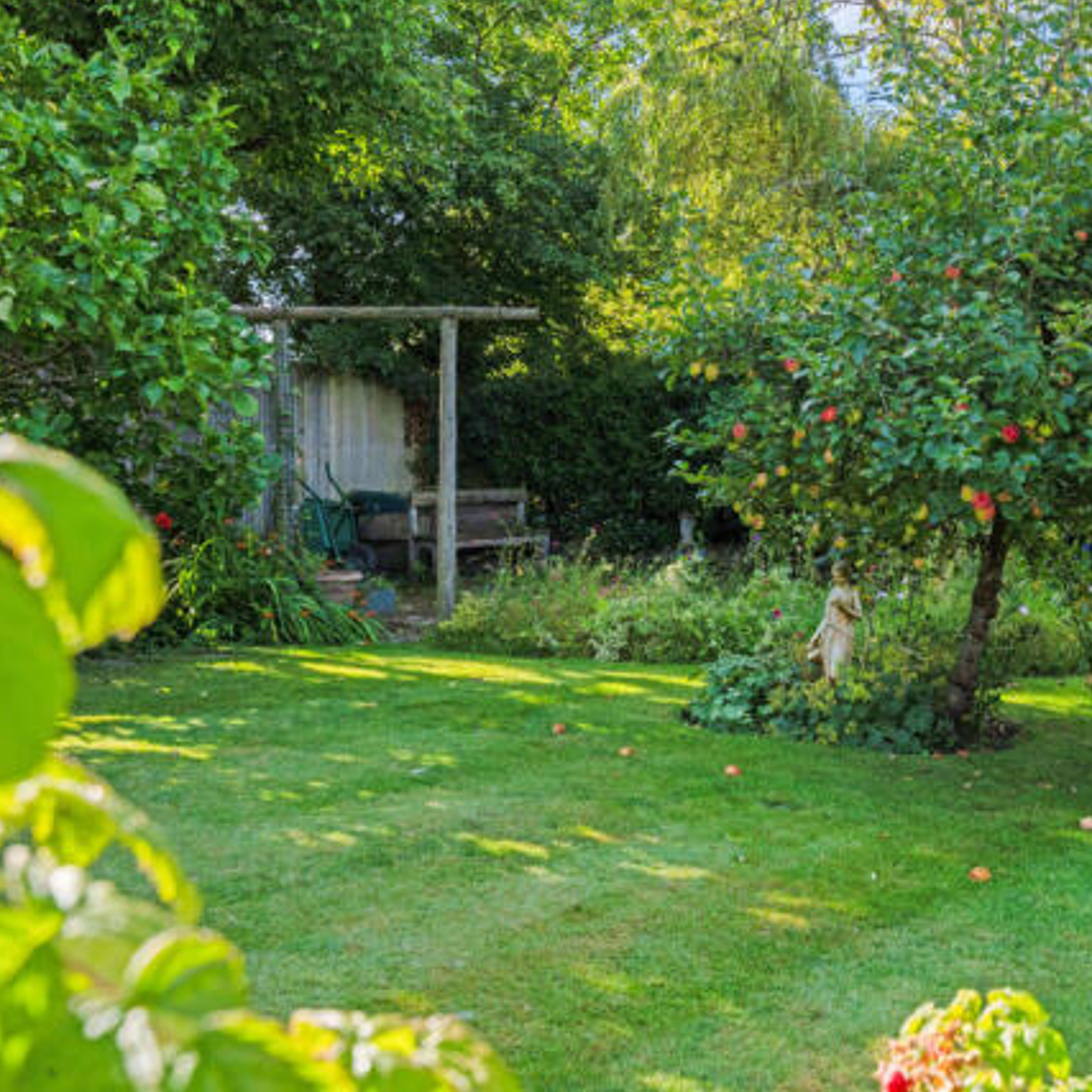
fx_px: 1535
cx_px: 768
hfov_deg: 38.5
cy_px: 546
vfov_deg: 39.2
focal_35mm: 43
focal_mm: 33
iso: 400
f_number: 11
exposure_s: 1/200
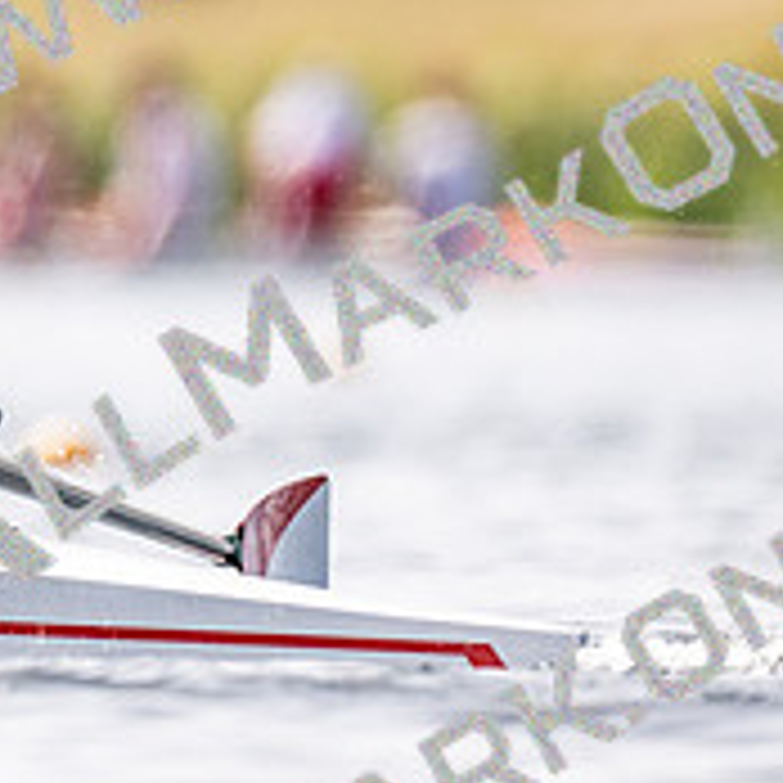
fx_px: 65129
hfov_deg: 0.7
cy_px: 243
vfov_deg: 0.7
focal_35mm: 2545
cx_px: -513
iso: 180
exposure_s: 1/2500
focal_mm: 600
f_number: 4
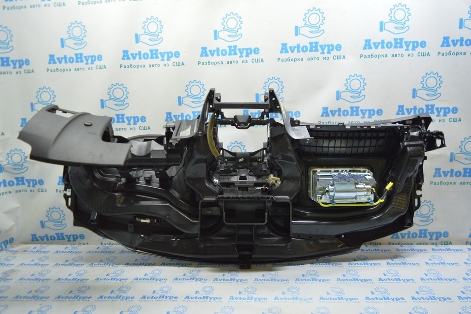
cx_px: 236
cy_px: 157
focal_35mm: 27
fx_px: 353
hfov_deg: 67.4
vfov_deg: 47.9
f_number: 3.5
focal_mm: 18
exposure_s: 1/50
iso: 400
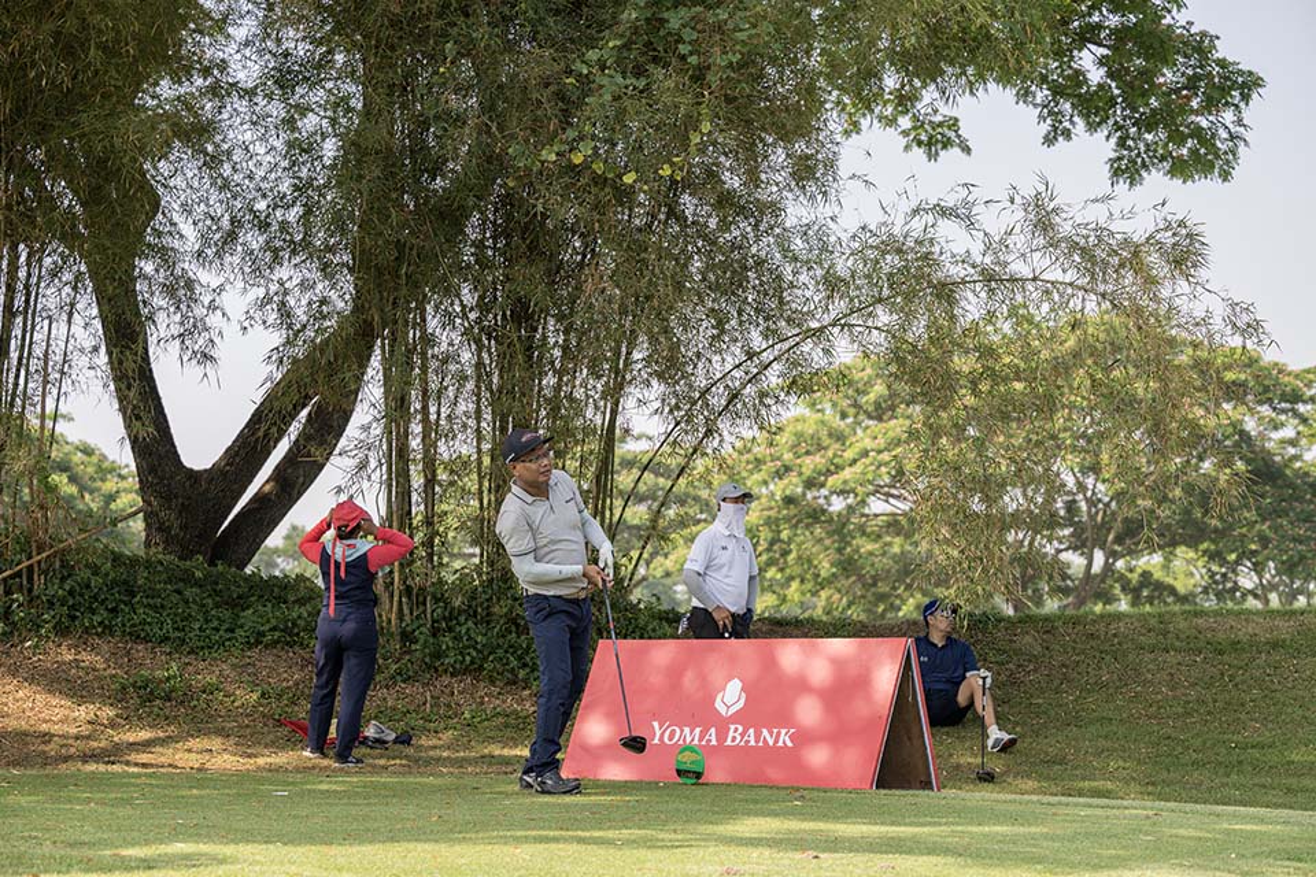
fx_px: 2851
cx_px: 658
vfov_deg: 17.5
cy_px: 438
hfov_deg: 26.0
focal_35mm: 78
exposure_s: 1/2500
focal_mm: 78
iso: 800
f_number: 4
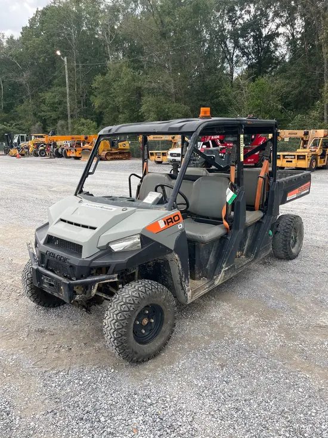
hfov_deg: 53.1
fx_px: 328
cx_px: 164
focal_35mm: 26
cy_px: 219
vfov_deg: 67.3
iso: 50
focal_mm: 5.1
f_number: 1.6
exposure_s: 1/544
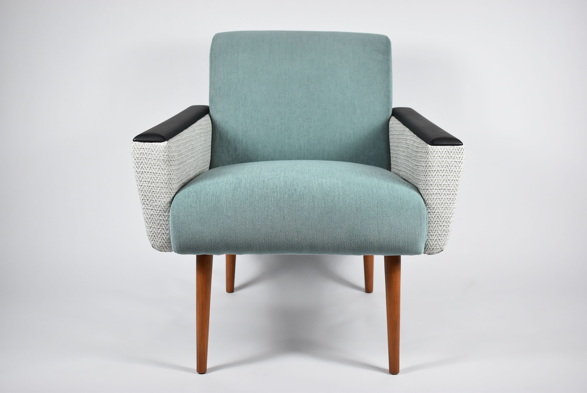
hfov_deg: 42.3
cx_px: 294
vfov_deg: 29.0
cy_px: 196
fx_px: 759
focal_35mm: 46
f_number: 4.5
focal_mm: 31
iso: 800
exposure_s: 1/125
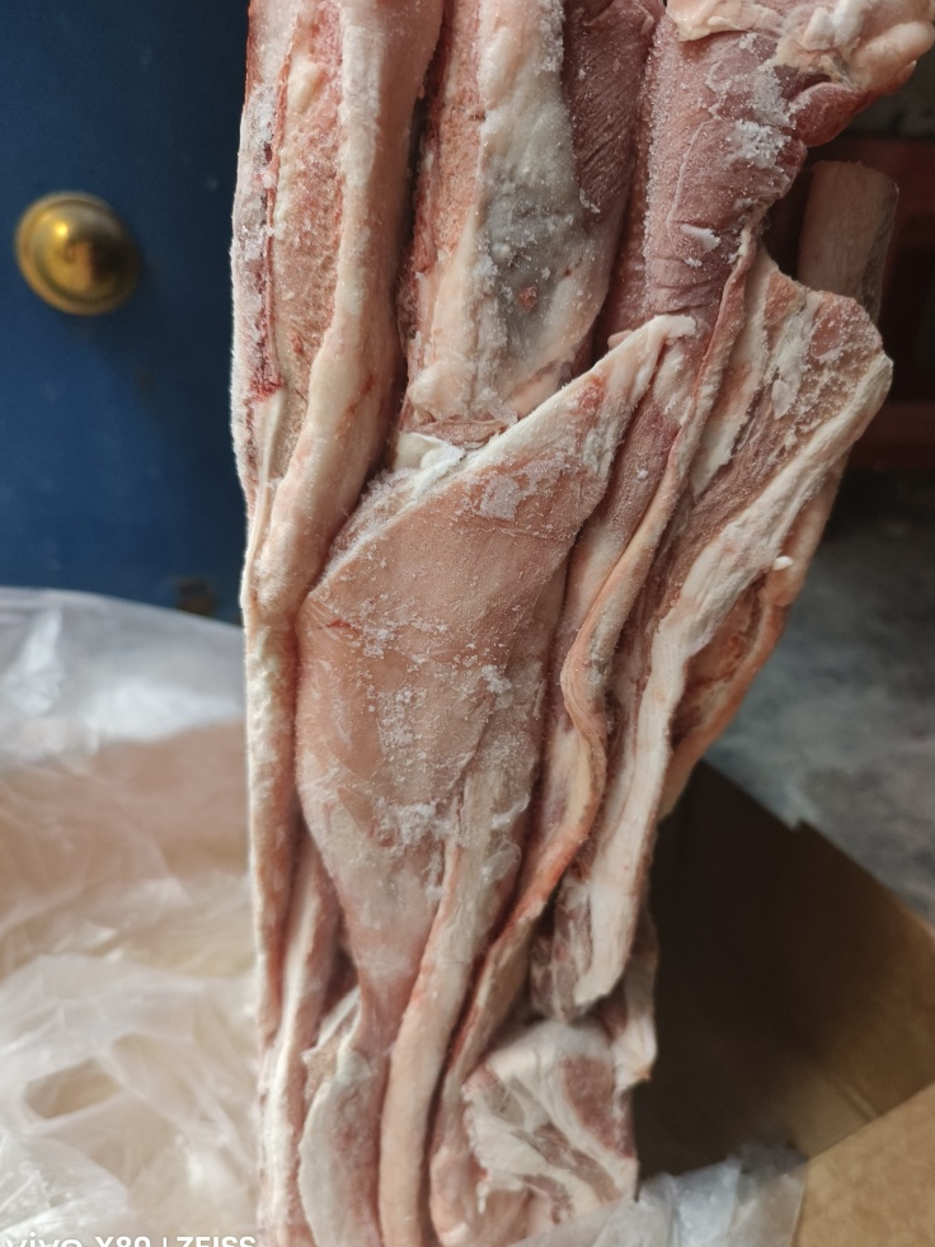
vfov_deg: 69.4
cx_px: 485
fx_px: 901
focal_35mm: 25
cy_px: 657
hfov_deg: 54.8
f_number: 1.75
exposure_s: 1/33.3
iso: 1603
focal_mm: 5.5
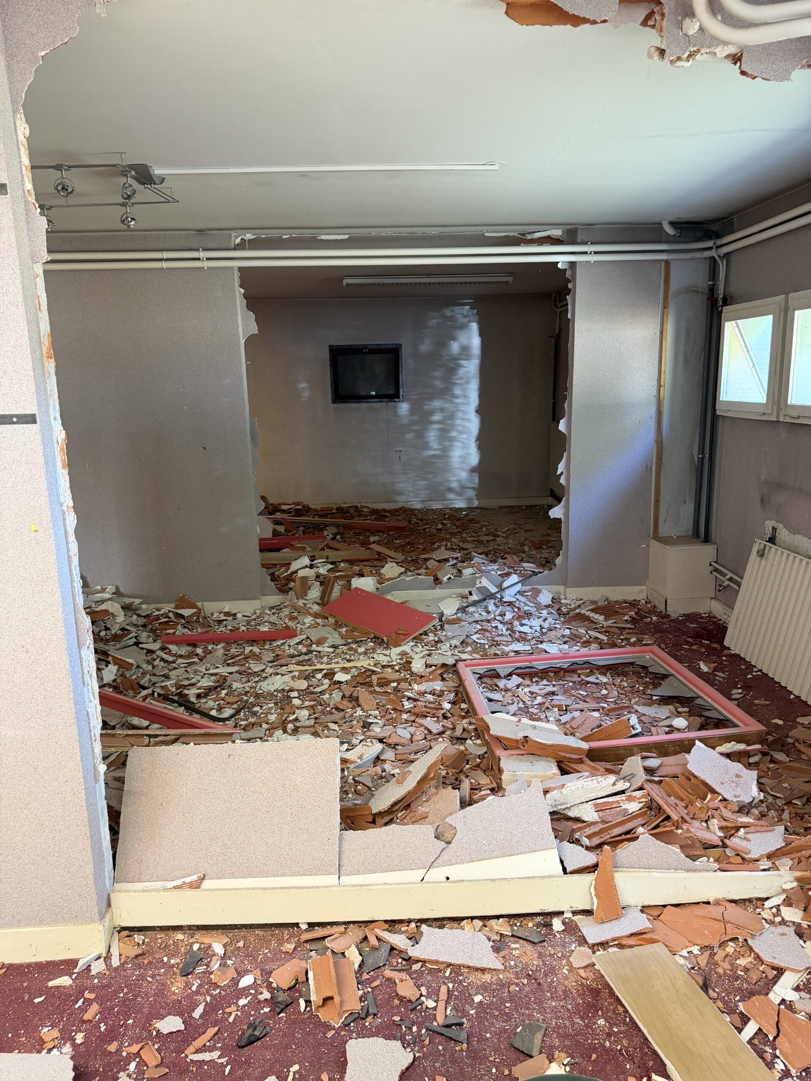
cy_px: 540
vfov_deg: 71.6
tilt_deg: -12.9
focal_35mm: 24
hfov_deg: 56.8
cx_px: 406
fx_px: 750
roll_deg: +1.5
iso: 250
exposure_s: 1/50
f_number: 1.78
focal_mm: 6.76
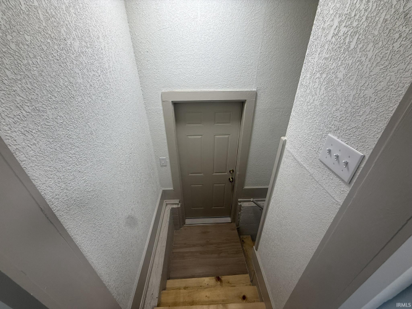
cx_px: 206
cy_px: 154
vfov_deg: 85.7
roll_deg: +0.8
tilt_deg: -28.5
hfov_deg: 102.1
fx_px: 167
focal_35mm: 14
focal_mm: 2.22
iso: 160
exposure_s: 1/120
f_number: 2.2
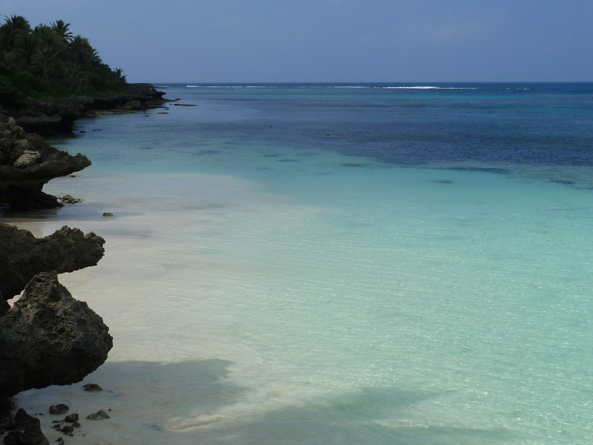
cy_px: 182
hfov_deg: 33.8
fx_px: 976
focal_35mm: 57
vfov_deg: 25.6
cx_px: 328
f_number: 5.6
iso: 80
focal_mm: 7.3
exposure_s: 1/500
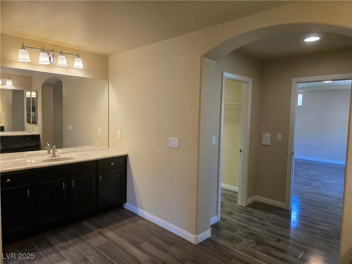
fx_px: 234
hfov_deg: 73.9
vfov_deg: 58.9
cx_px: 176
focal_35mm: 23
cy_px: 132
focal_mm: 5.4
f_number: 1.8
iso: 160
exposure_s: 1/120
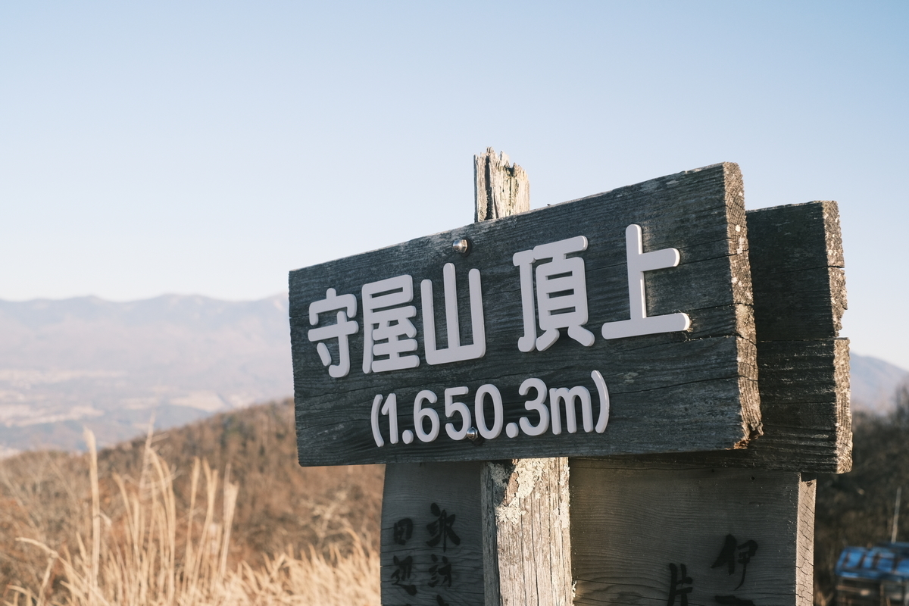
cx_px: 454
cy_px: 303
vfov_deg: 25.5
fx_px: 1338
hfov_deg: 37.5
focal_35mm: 53
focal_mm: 35
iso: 640
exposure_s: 1/1300
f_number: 5.6
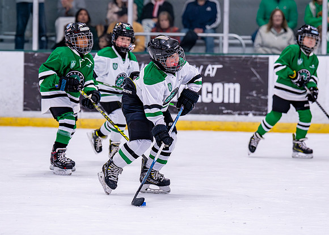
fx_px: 2025
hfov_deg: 9.3
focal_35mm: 217
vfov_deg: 6.6
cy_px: 104
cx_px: 137
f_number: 2.8
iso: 2500
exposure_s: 1/1250
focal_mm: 125
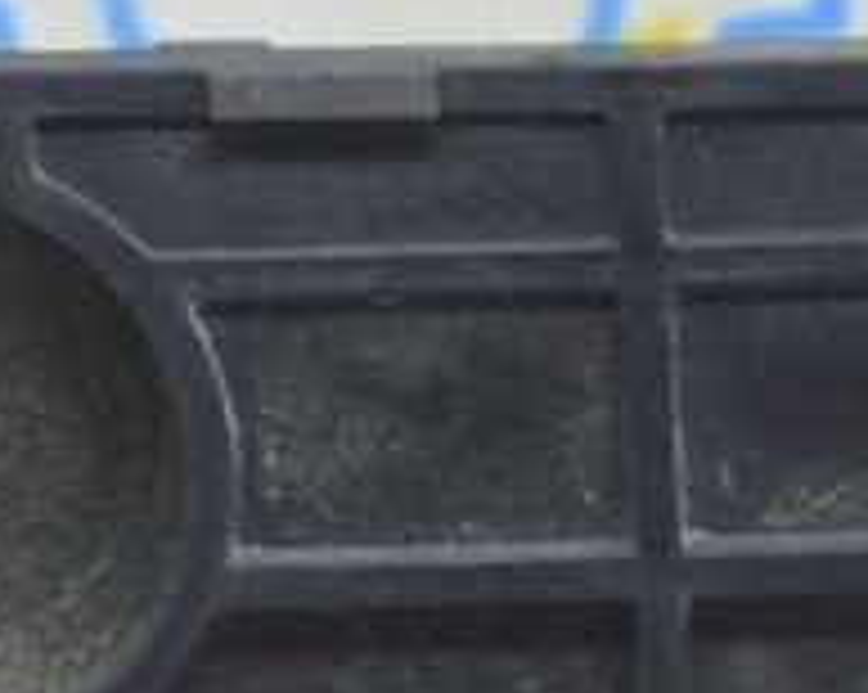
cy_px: 398
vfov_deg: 3.8
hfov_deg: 4.7
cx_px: -459
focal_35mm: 411
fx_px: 10560
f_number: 5.6
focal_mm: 55
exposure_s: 1/20
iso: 400
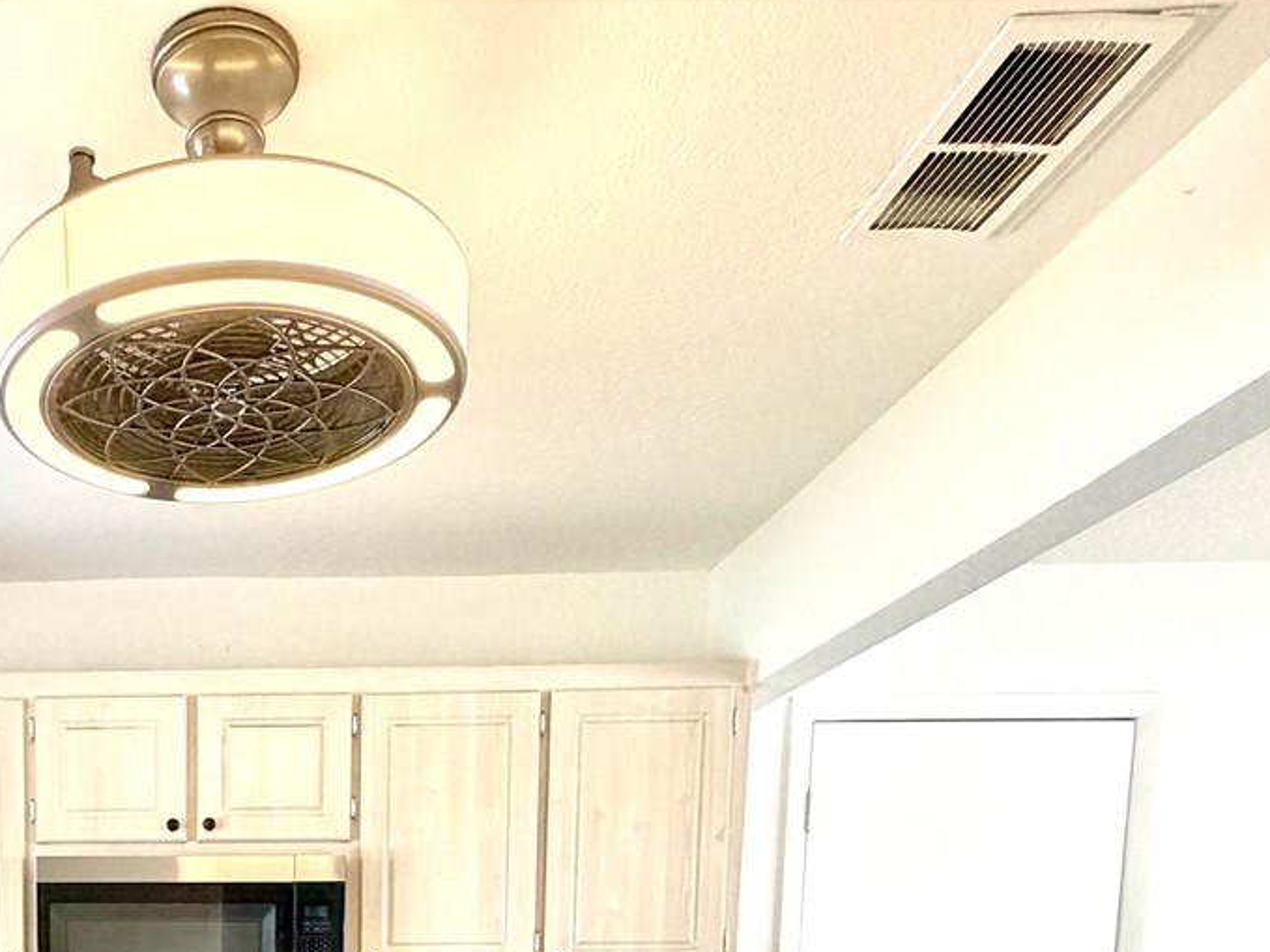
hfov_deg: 50.9
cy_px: 1111
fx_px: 1210
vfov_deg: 35.1
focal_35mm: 33
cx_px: 202
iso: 200
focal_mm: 2.22
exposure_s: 1/60
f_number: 2.2
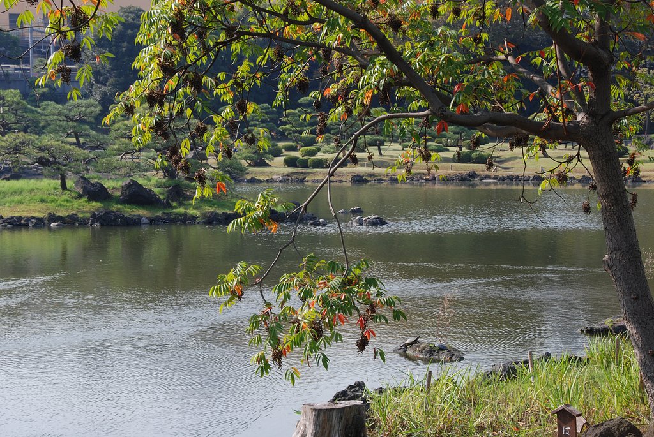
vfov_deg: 16.3
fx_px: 1527
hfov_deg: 24.2
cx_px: 327
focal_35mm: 84
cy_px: 218
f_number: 16
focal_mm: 56
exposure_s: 1/80
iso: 200
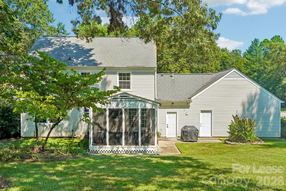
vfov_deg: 43.6
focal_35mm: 30
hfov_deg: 61.9
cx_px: 143
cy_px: 96
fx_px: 238
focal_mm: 20
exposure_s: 1/90
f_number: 8
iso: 100
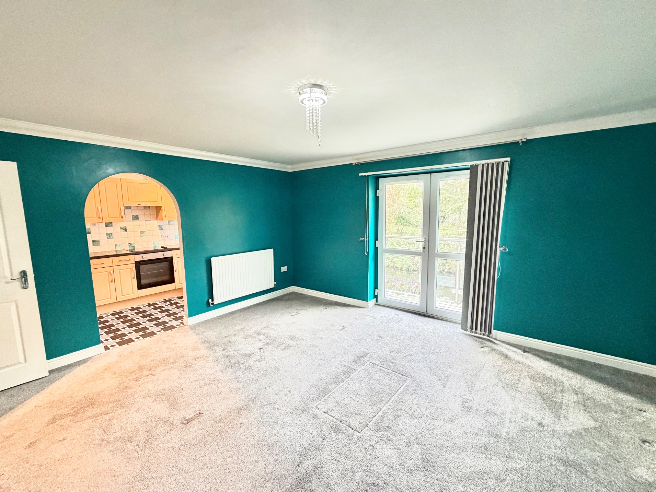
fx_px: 284
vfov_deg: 81.8
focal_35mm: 15
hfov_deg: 98.2
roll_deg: +0.3
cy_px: 248
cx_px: 323
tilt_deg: -8.5
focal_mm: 2.22
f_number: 2.2
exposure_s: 1/50
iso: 400
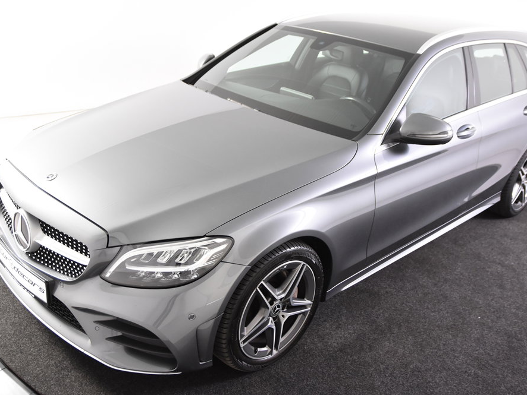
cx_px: 270
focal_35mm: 40
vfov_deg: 36.0
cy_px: 200
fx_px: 609
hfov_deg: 46.8
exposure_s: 1/40
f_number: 3.2
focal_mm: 24
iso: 1600
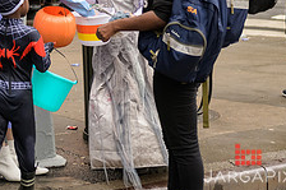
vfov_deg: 9.3
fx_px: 1151
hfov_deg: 13.8
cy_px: -36
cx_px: -45
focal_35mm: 145
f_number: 3.2
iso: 800
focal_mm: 56
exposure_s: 1/400
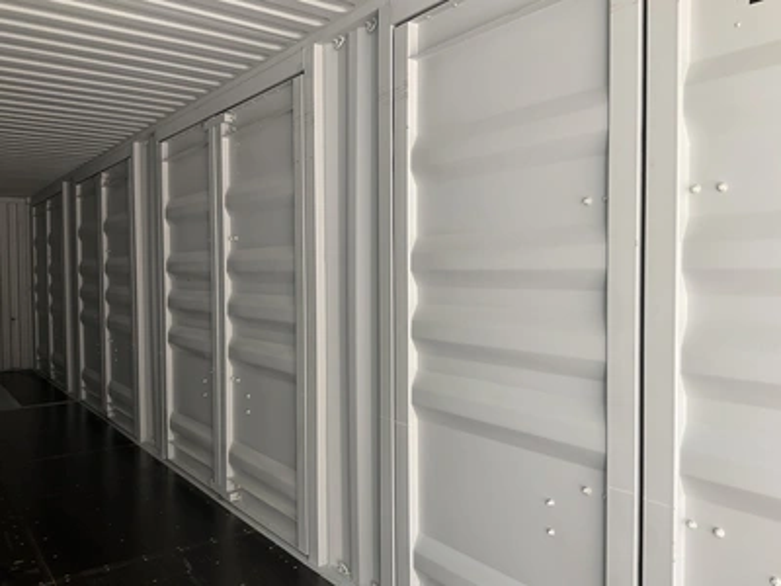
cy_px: 293
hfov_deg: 61.7
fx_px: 654
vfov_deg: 48.2
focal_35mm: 29
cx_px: 390
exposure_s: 1/122
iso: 25
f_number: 1.8
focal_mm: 3
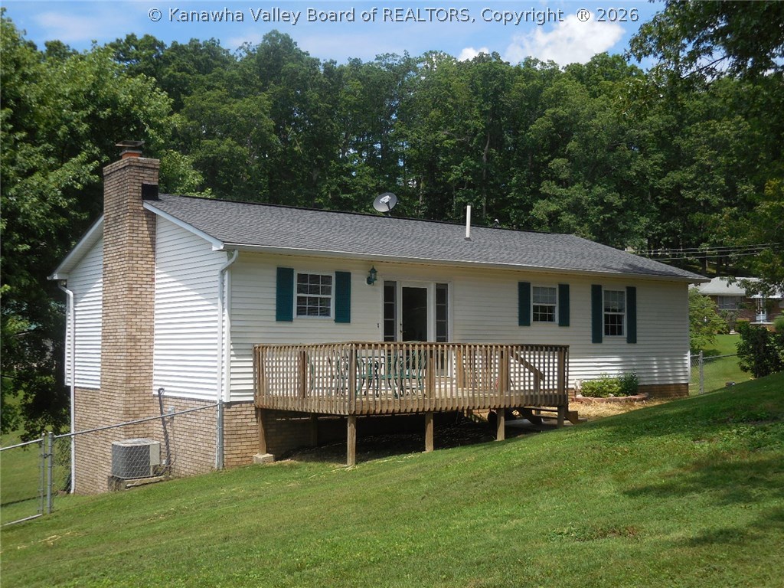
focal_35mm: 39
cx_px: 392
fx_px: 883
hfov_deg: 47.9
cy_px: 294
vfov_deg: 36.8
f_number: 3.9
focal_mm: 7
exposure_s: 1/800
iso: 125
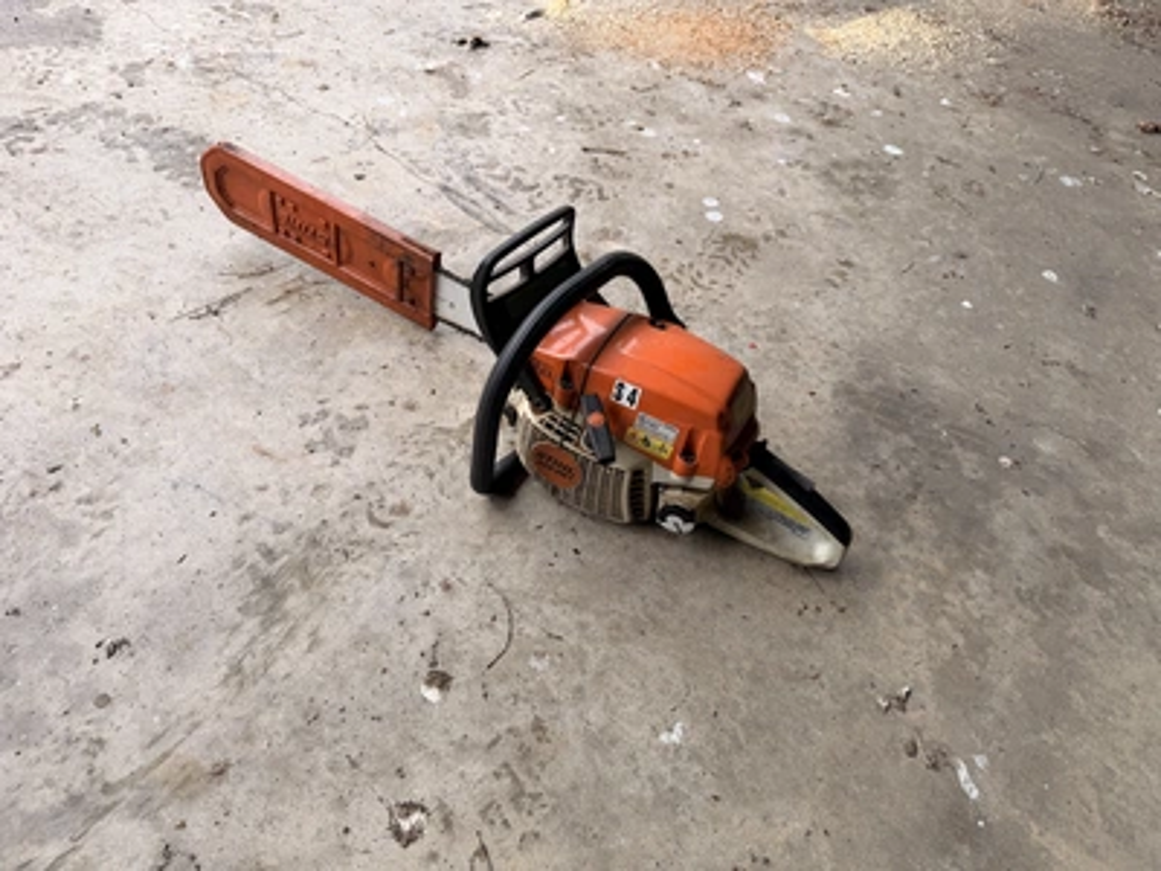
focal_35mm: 24
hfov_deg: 71.6
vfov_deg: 56.8
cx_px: 580
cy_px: 436
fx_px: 805
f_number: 1.78
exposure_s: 1/269
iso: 64
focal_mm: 6.76
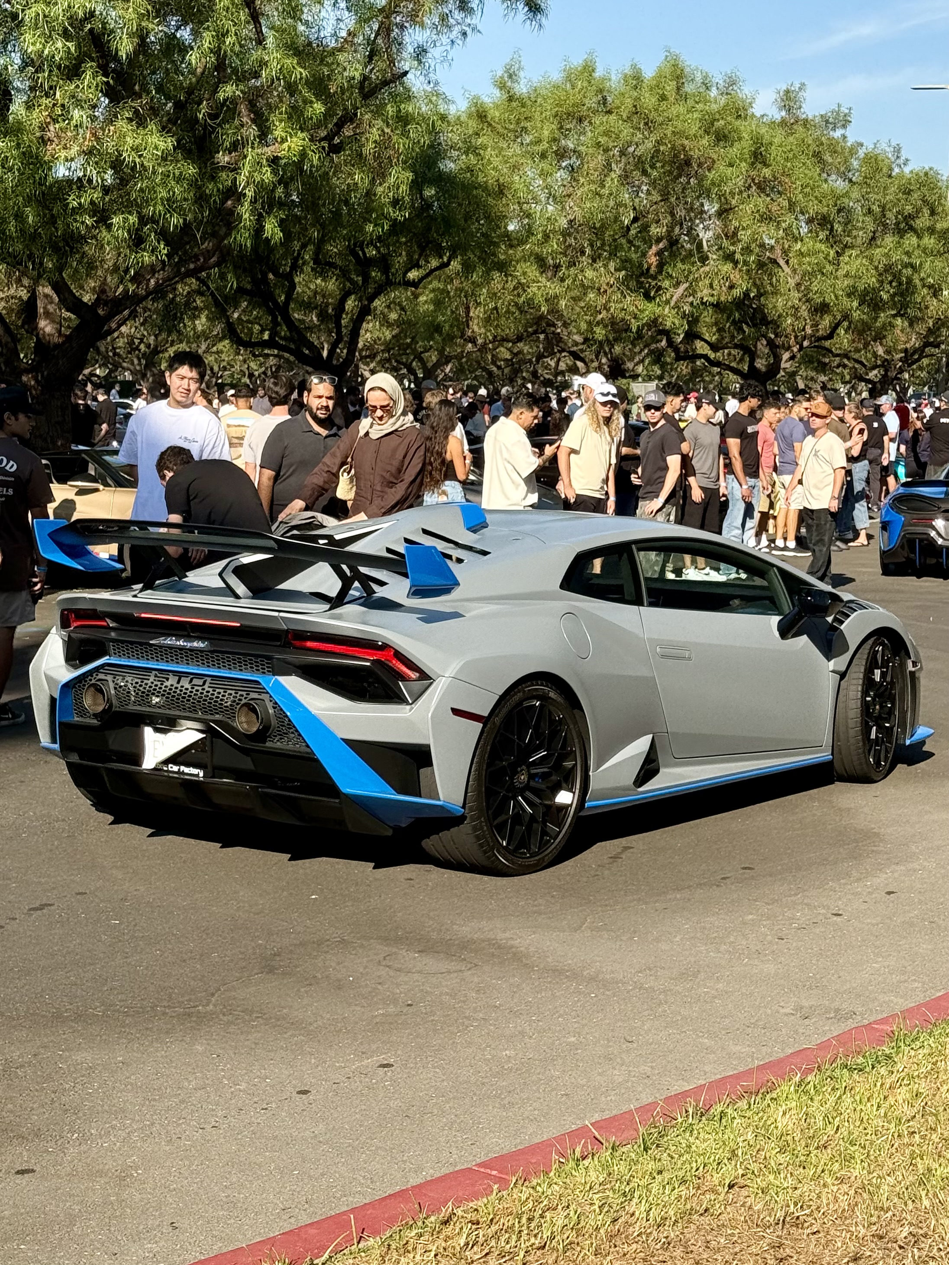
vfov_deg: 39.7
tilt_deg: -5.6
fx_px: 1754
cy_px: 632
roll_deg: +0.2
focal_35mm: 48
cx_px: 474
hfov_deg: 30.3
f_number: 1.78
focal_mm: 6.76
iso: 64
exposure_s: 1/1330
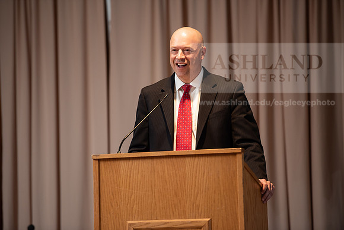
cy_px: 115
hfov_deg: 11.1
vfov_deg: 7.4
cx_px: 172
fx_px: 1768
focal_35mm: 185
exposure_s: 1/200
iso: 1250
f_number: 3.2
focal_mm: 185
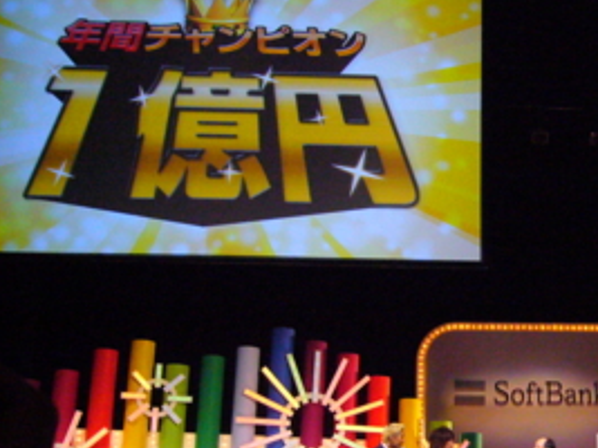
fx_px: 1088
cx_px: 531
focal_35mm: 63
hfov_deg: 29.5
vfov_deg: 23.2
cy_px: 280
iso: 400
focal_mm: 5.8
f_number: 2.8
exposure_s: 1/100
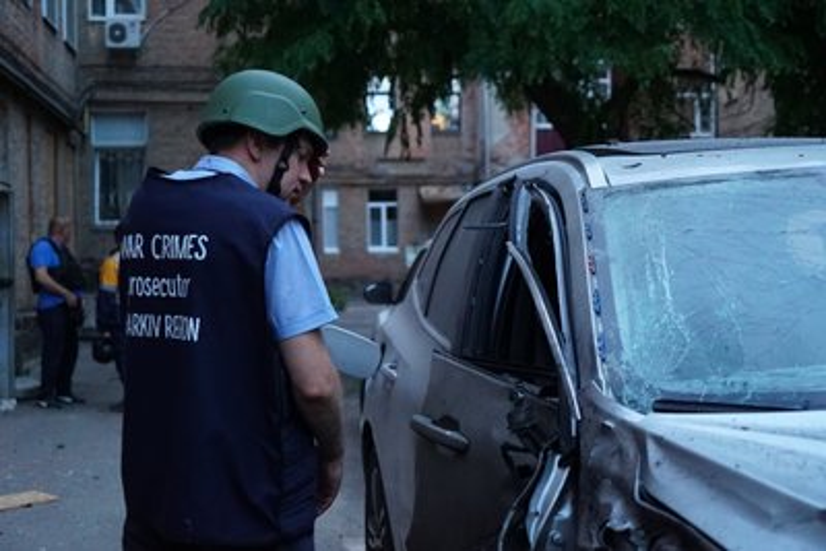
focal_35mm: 47
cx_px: 413
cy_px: 276
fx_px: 1079
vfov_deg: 28.7
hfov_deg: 41.9
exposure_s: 1/50
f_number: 4
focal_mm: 47
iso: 12800
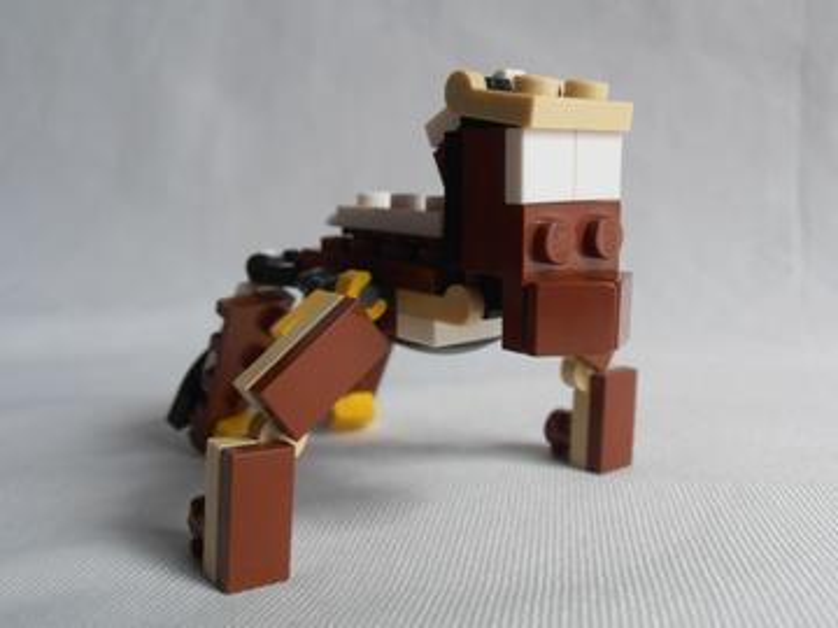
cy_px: 314
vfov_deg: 38.7
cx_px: 419
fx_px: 896
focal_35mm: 37
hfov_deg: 50.1
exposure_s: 1/200
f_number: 3.9
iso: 80
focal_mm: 6.61
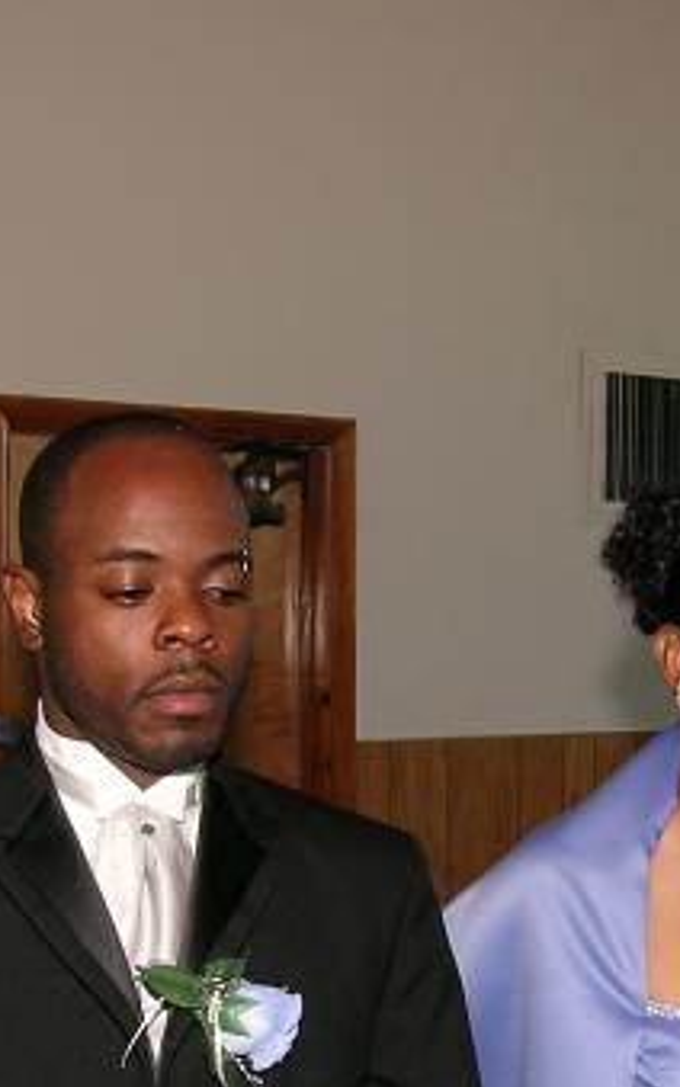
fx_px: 2075
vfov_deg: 28.9
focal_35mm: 70
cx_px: 382
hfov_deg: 18.6
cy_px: 827
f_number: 4
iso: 50
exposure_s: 1/60.1
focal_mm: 5.8
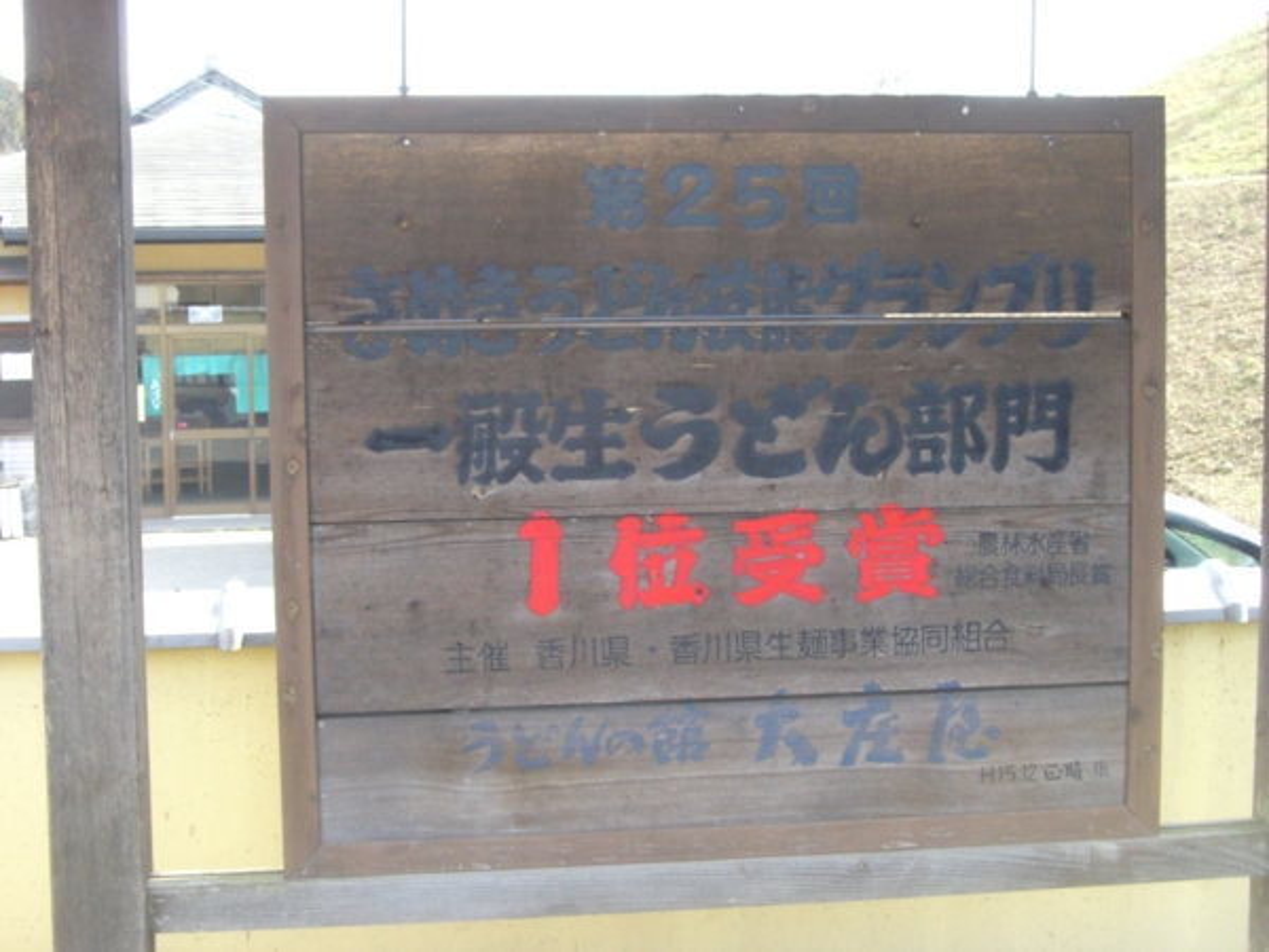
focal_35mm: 55
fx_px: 2016
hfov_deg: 34.9
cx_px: 634
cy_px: 476
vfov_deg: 26.6
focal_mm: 9
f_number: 3.3
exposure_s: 1/125
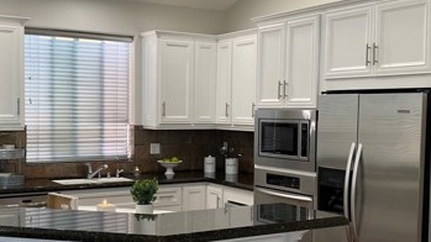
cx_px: 174
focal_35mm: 52
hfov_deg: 39.7
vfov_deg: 23.0
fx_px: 594
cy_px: 143
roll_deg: -0.3
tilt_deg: -3.3
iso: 125
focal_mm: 4.25
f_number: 1.8
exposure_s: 1/120
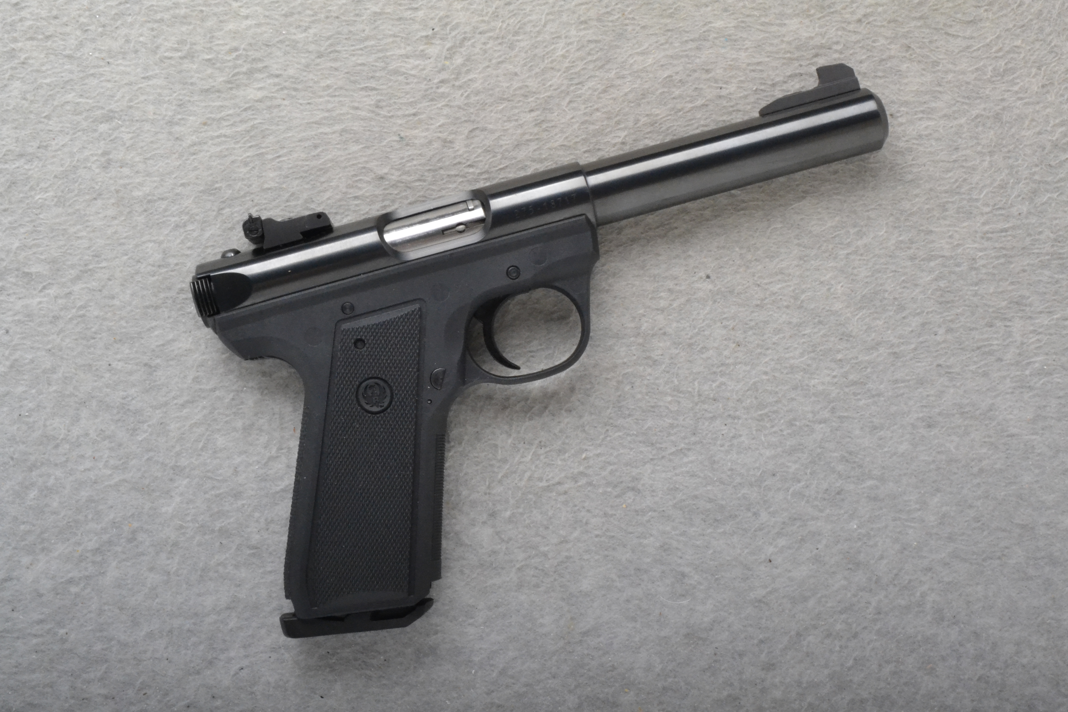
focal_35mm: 51
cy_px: 356
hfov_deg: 38.9
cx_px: 534
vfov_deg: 26.5
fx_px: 1513
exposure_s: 1/160
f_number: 20
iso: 3200
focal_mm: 34
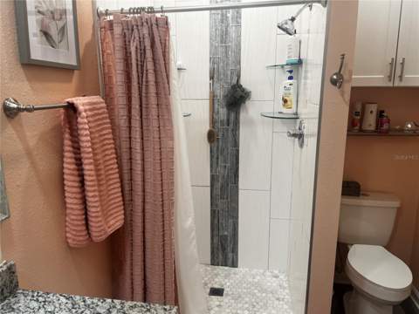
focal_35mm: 26
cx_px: 210
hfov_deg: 67.3
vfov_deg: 53.1
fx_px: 315
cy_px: 157
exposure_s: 1/120
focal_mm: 5.1
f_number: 1.6
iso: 80
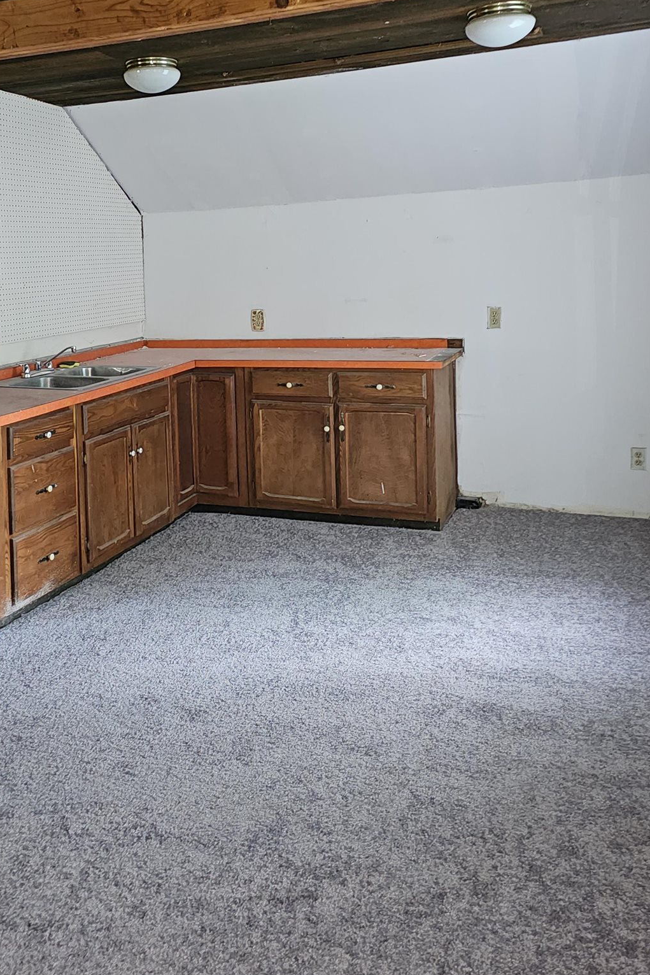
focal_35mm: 36
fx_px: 975
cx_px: 205
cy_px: 332
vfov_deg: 52.2
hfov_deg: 36.4
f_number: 1.7
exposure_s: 1/9.99
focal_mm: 6.3
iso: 200
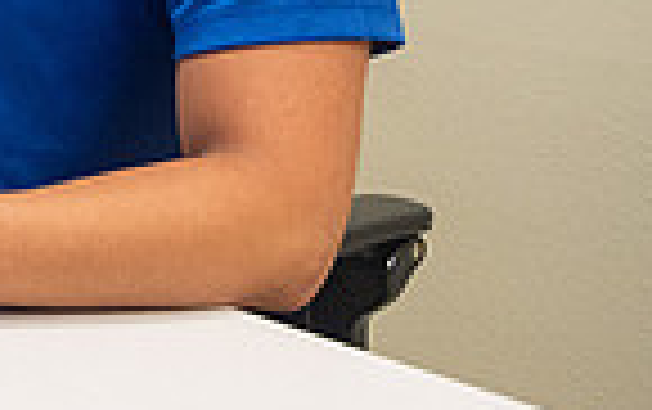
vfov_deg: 12.1
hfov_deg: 15.7
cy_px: -64
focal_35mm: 106
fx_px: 1886
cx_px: -634
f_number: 4
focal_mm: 24
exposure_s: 1/250
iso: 1250
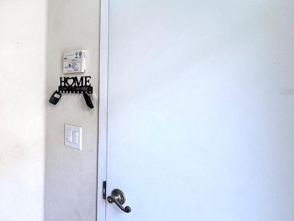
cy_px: 91
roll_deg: -1.2
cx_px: 11
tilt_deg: -0.6
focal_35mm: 29
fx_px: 246
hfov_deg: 51.5
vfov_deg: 48.0
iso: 125
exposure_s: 1/120
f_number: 2.2
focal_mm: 2.22
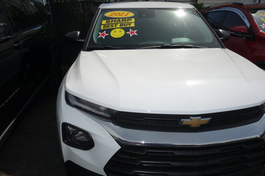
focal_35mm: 28
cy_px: 88
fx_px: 206
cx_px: 132
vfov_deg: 46.4
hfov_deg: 65.5
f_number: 6.3
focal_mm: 10.4
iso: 125
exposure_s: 1/800
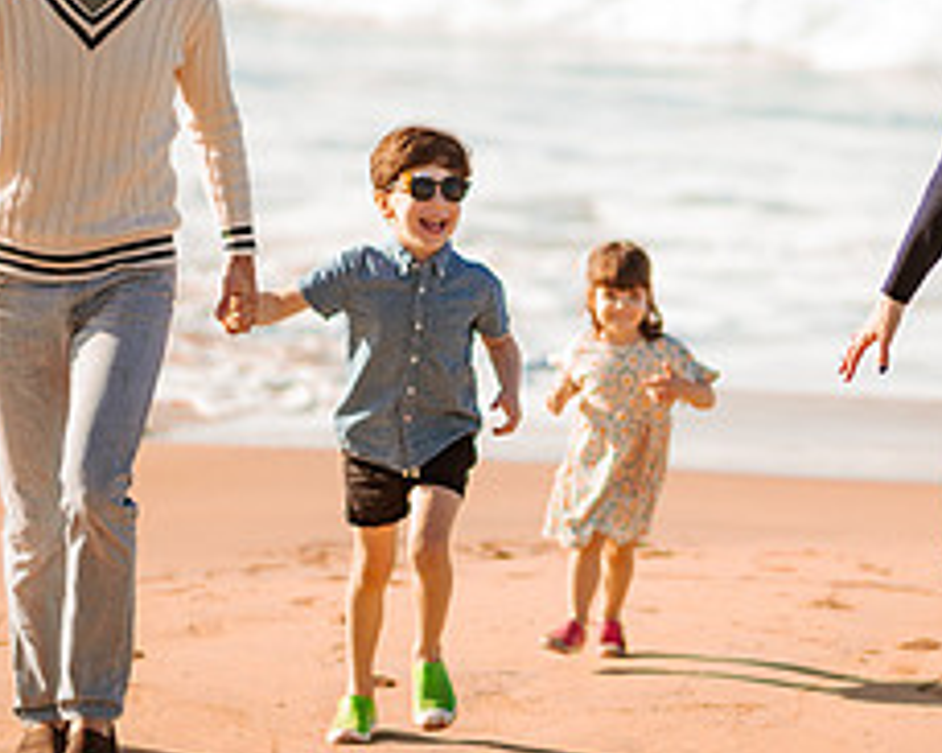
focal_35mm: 138
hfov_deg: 13.9
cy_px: 274
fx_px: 3846
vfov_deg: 11.2
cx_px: 675
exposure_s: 1/4000
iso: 50
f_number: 1.4
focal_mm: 58
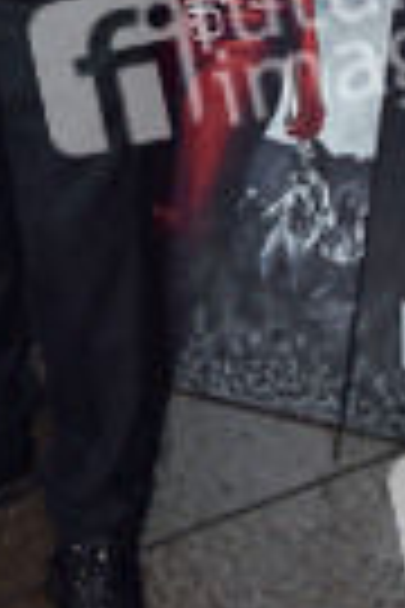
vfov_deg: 21.5
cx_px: -146
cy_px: -176
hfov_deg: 15.0
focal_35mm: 86
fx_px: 1451
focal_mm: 29
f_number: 5.6
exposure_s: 1/200
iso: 400
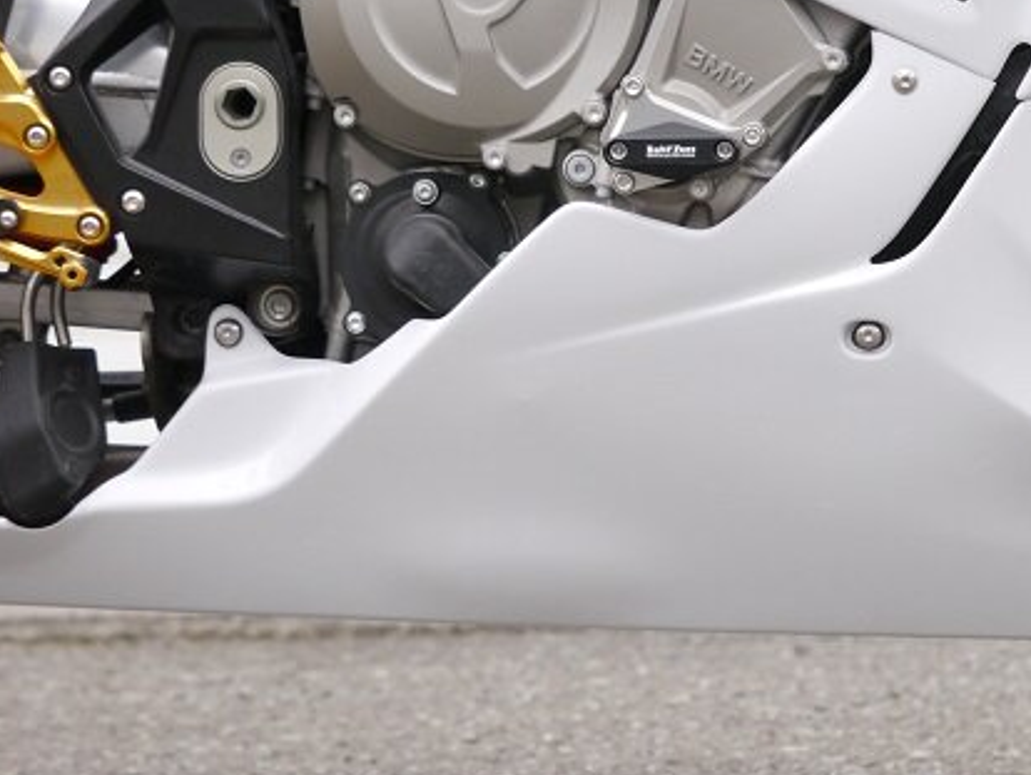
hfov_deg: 7.0
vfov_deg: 5.3
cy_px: 219
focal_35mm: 283
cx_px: 636
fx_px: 8434
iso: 320
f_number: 5
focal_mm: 85
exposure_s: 1/200
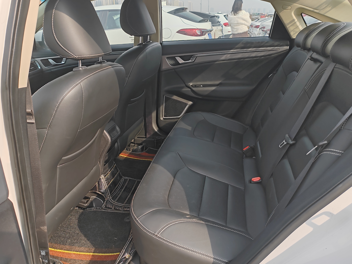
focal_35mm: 29
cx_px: 176
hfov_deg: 61.7
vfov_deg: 48.2
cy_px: 132
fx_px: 295
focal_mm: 6.14
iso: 50
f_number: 1.8
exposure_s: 1/320
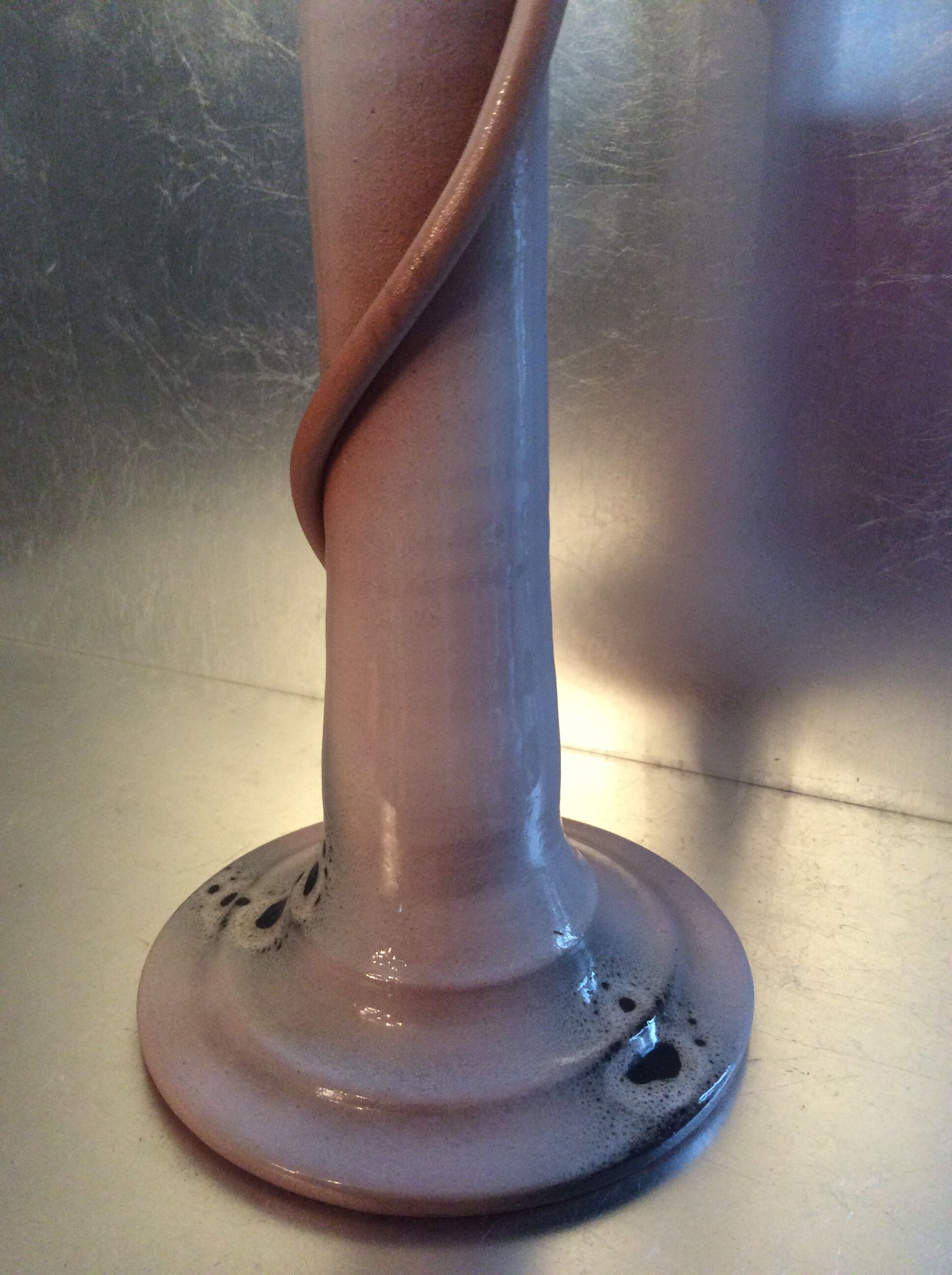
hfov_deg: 44.1
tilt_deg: -22.5
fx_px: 1177
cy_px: 638
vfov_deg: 56.9
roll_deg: +1.2
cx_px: 476
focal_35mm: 32
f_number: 2.4
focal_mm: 3.3
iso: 160
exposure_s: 1/25
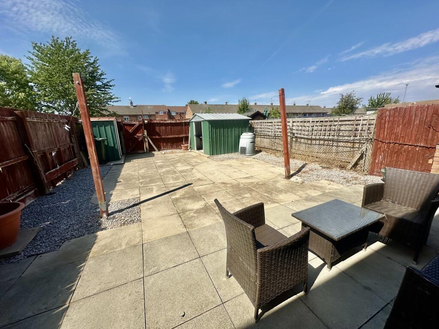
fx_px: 178
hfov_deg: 102.1
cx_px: 220
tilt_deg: -12.6
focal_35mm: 14
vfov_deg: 85.7
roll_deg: +1.7
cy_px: 164
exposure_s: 1/2959
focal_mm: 2.22
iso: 50
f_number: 2.2
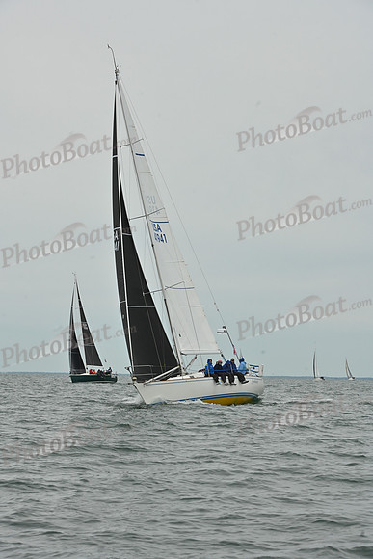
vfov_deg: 16.4
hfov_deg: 11.0
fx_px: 1941
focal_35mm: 125
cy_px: 280
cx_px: 186
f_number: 13
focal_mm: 125
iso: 320
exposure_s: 1/1000
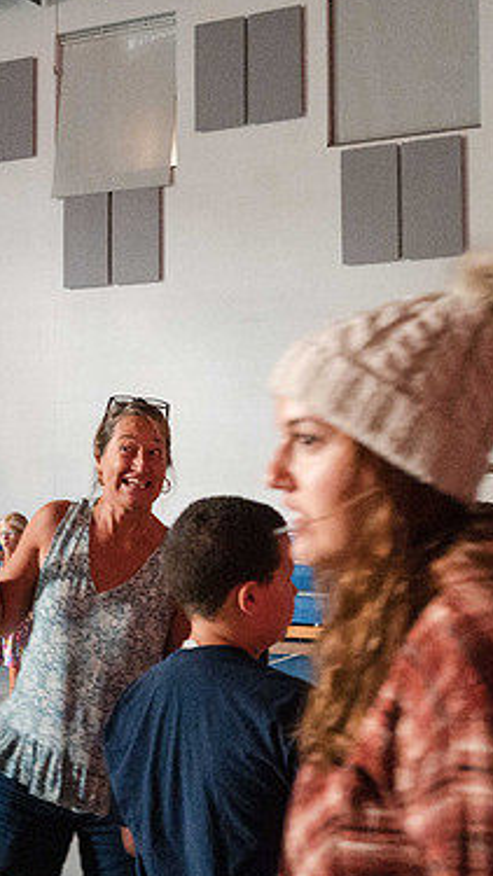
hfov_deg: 22.9
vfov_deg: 39.9
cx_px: 138
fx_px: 1208
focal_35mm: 52
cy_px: 418
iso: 18000
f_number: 4
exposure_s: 1/60
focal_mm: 30
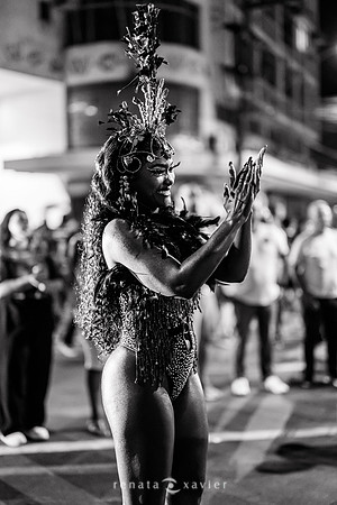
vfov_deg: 39.6
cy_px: 252
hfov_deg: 27.0
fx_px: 702
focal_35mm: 50
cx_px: 168
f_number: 1.2
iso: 2000
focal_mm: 50
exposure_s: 1/320
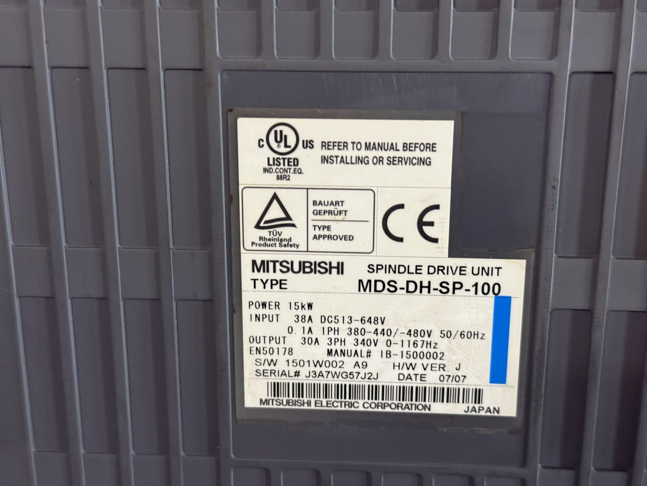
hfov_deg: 39.7
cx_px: 324
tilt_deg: -18.1
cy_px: 243
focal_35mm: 48
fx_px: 897
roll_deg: -0.6
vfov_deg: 30.3
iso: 200
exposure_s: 1/33
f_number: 1.78
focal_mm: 6.76
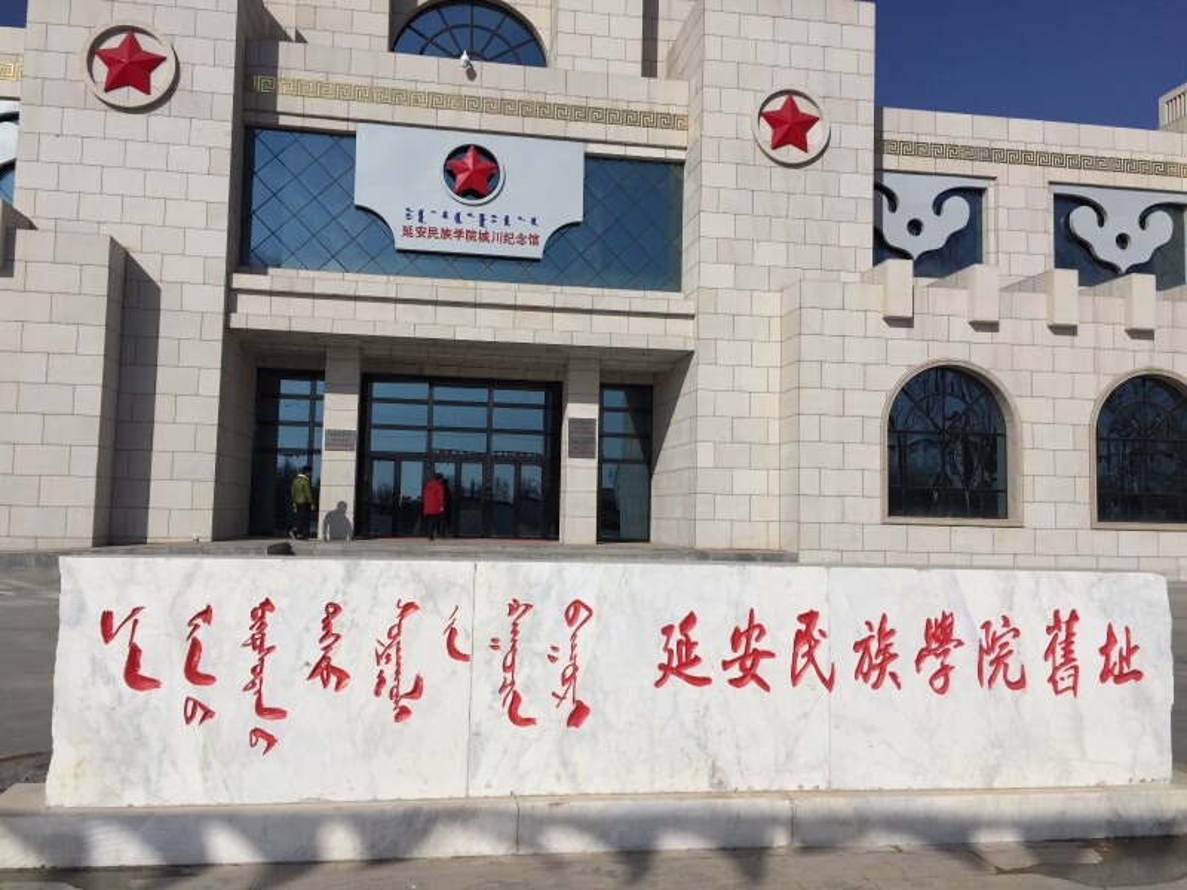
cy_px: 445
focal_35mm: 29
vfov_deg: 48.2
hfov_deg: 61.7
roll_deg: -1.6
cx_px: 594
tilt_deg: +4.5
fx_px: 994
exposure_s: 1/6623
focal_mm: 4.15
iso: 32
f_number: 2.2
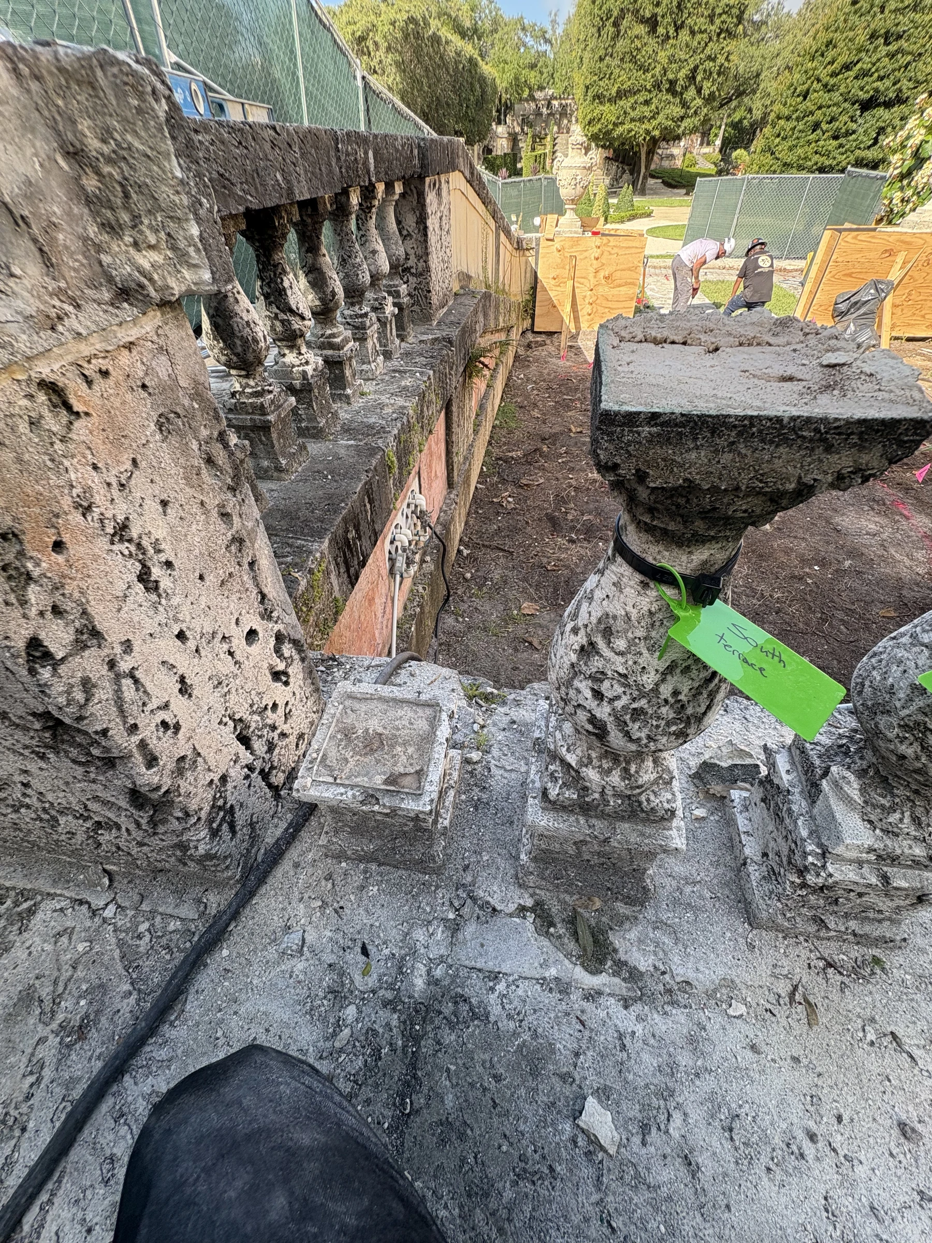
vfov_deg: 102.1
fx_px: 503
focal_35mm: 14
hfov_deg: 85.7
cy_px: 622
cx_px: 466
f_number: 2.2
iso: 40
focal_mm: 2.22
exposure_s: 1/186
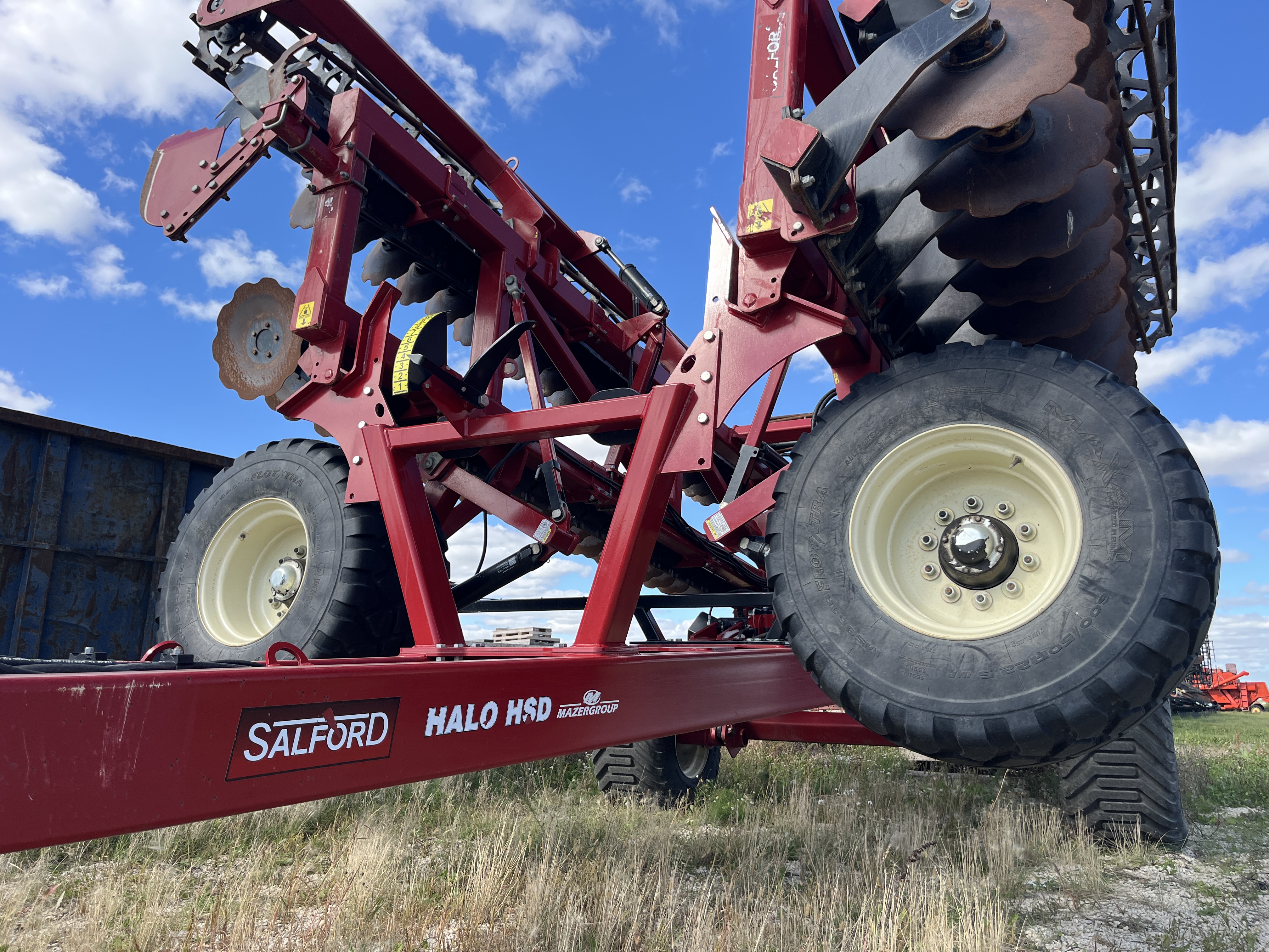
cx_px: 634
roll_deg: +0.5
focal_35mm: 26
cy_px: 476
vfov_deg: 53.1
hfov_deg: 67.3
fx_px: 953
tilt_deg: +11.7
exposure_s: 1/1339
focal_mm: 5.1
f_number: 1.6
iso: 50
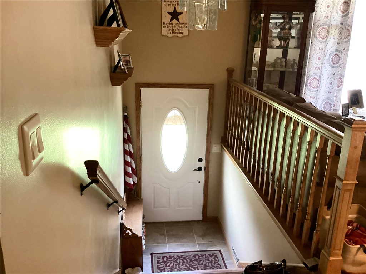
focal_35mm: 31
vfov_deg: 45.4
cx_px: 183
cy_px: 137
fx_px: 328
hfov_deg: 58.4
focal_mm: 3.3
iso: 400
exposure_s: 1/40
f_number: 2.4
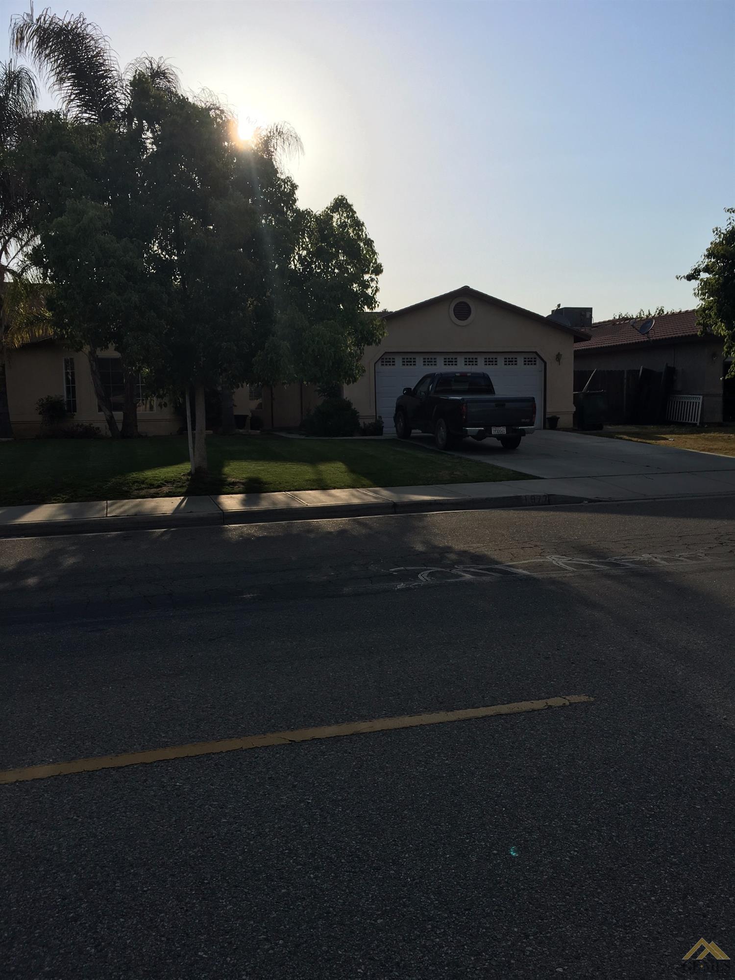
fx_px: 821
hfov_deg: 48.2
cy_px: 490
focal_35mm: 29
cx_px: 368
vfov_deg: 61.7
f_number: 2.2
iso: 25
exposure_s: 1/2959
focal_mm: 4.15
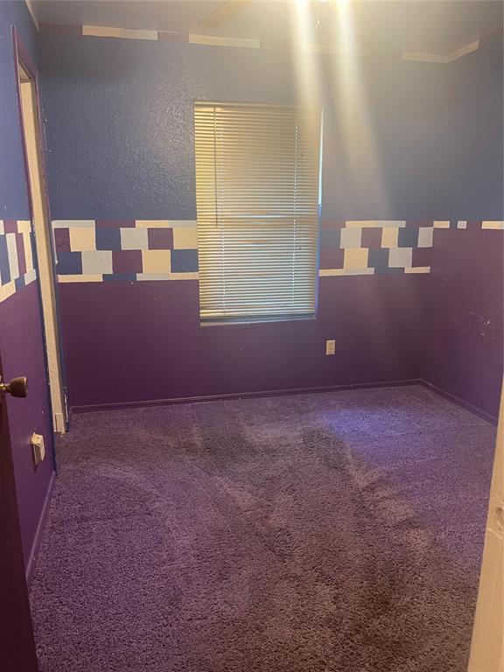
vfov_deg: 67.3
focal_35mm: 26
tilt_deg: -13.3
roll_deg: +0.0
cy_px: 336
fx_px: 505
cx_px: 252
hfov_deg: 53.1
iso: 250
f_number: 1.6
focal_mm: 5.1
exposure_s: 1/60
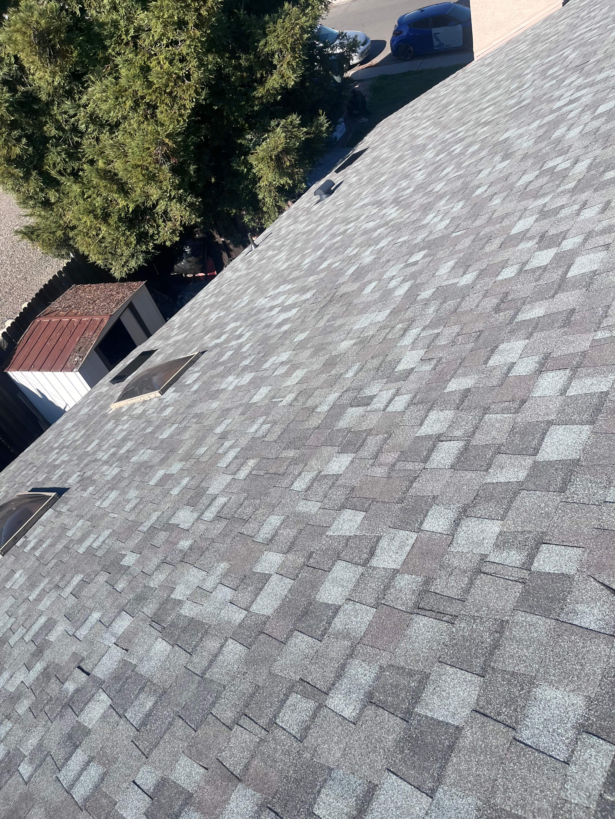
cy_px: 410
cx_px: 308
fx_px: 616
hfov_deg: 53.1
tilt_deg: -46.8
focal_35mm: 26
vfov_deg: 67.3
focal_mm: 5.1
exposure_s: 1/2755
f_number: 1.6
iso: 50
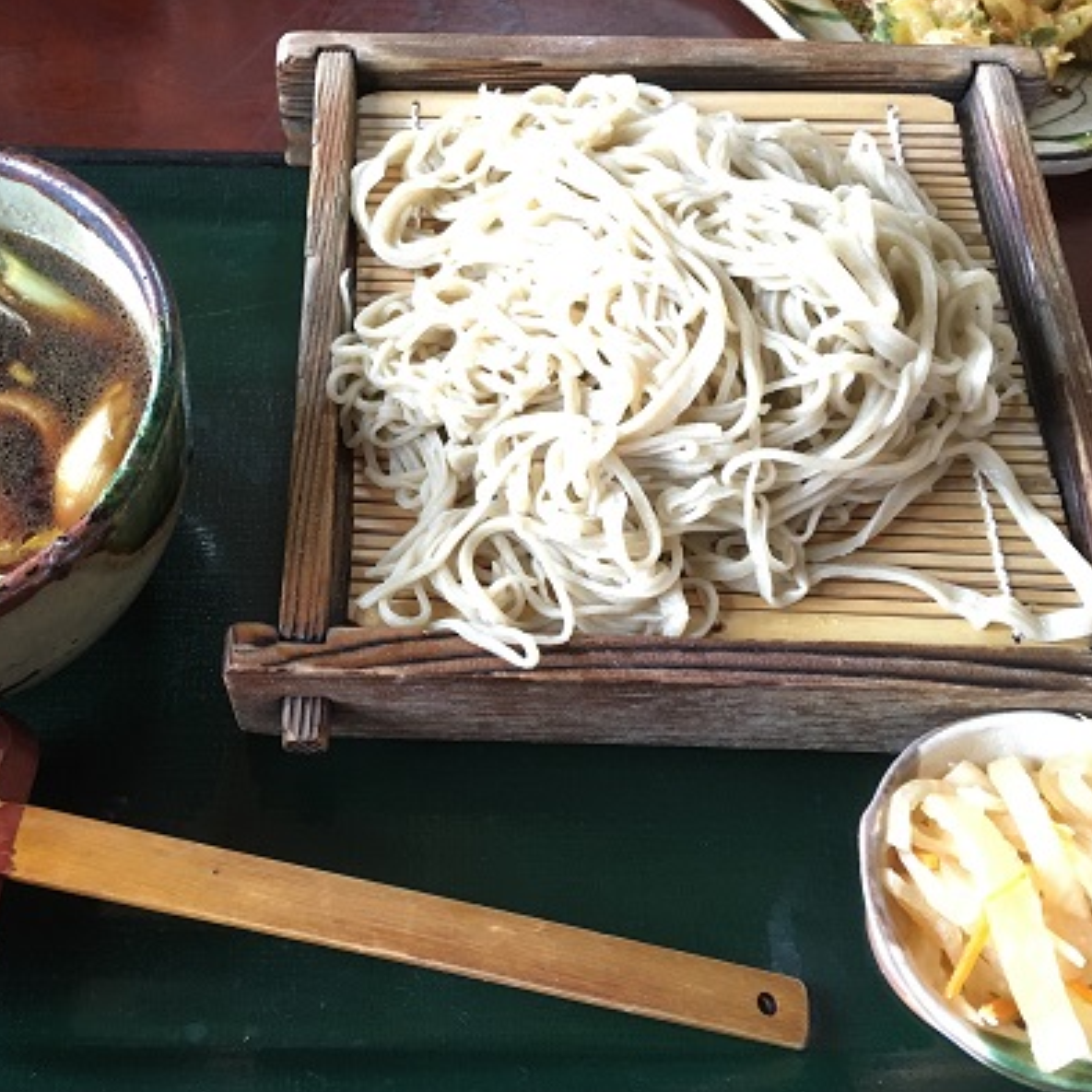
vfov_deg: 47.2
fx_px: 1249
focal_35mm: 35
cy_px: 554
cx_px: 401
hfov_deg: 46.7
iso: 200
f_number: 2.2
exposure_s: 1/24
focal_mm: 4.15
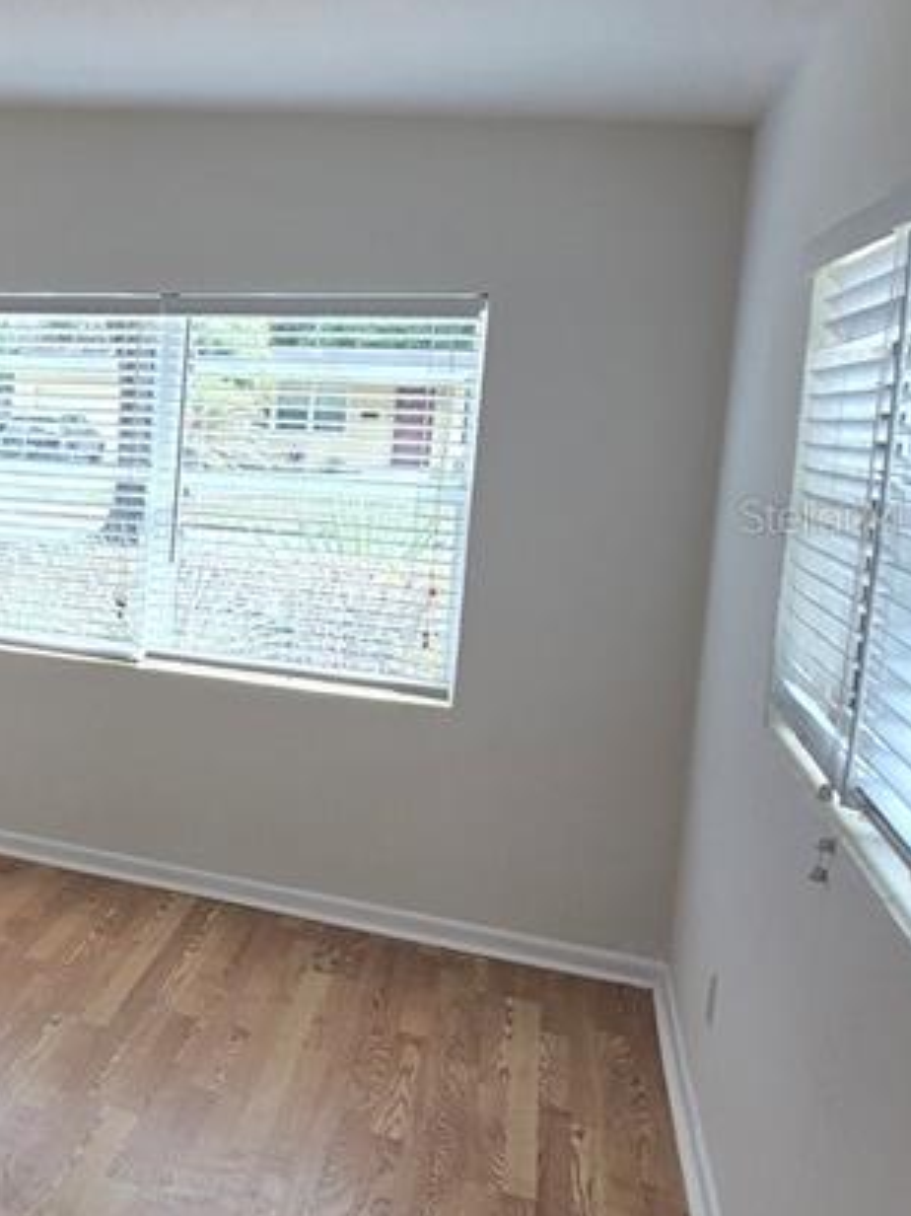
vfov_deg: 48.8
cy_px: 515
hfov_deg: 28.1
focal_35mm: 38
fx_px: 1334
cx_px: -382
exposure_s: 1/140
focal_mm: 2.2
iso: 50
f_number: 2.2
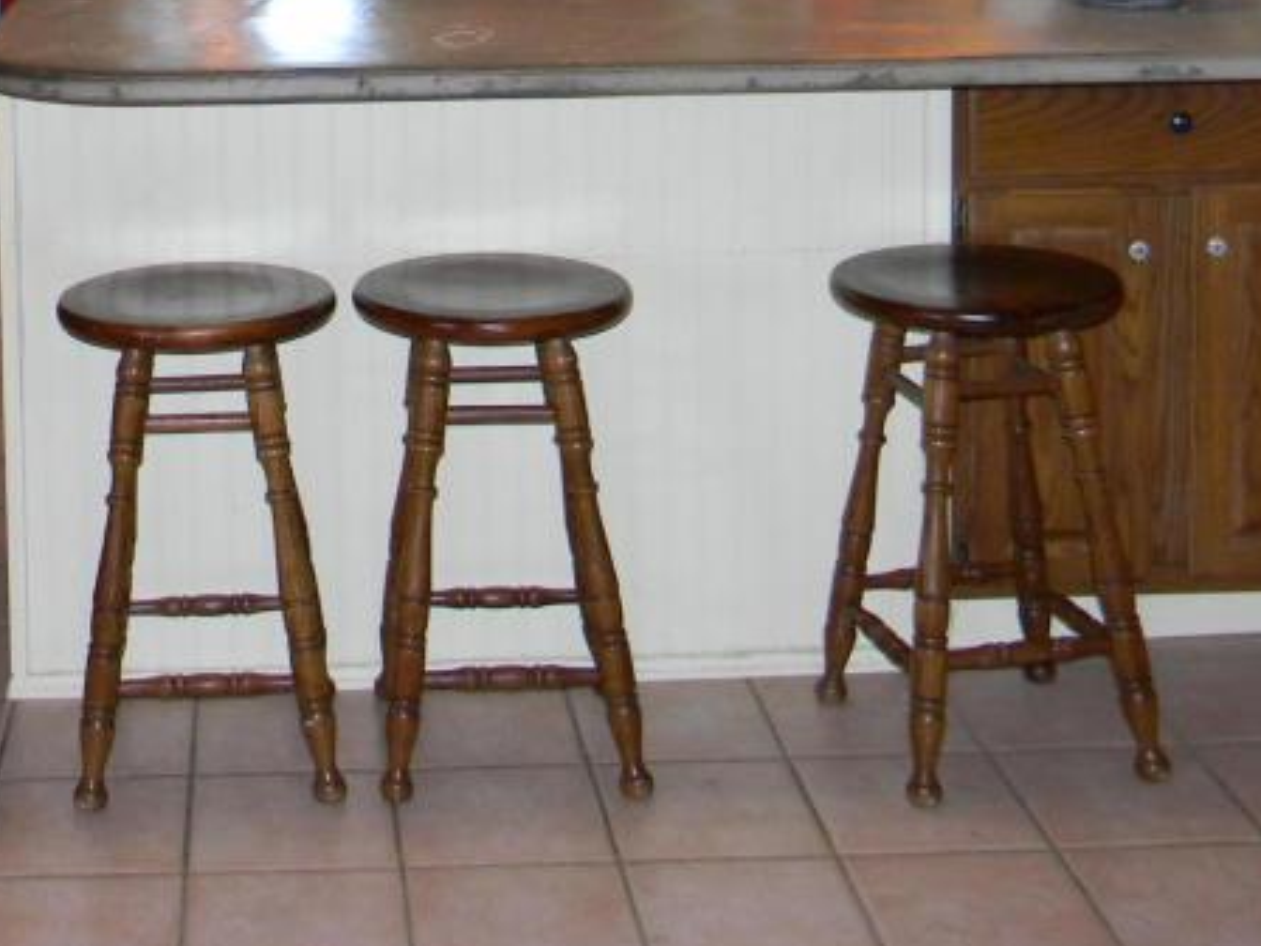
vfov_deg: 21.6
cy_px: -115
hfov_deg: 29.6
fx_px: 2331
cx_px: 251
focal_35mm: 64
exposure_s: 1/26
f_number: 3.5
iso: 200
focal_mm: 5
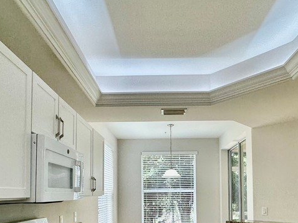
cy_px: 187
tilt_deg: +1.9
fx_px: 258
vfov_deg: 43.9
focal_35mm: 30
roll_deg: +1.1
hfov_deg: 59.9
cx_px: 161
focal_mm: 2.22
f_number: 2.2
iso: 80
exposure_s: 1/120
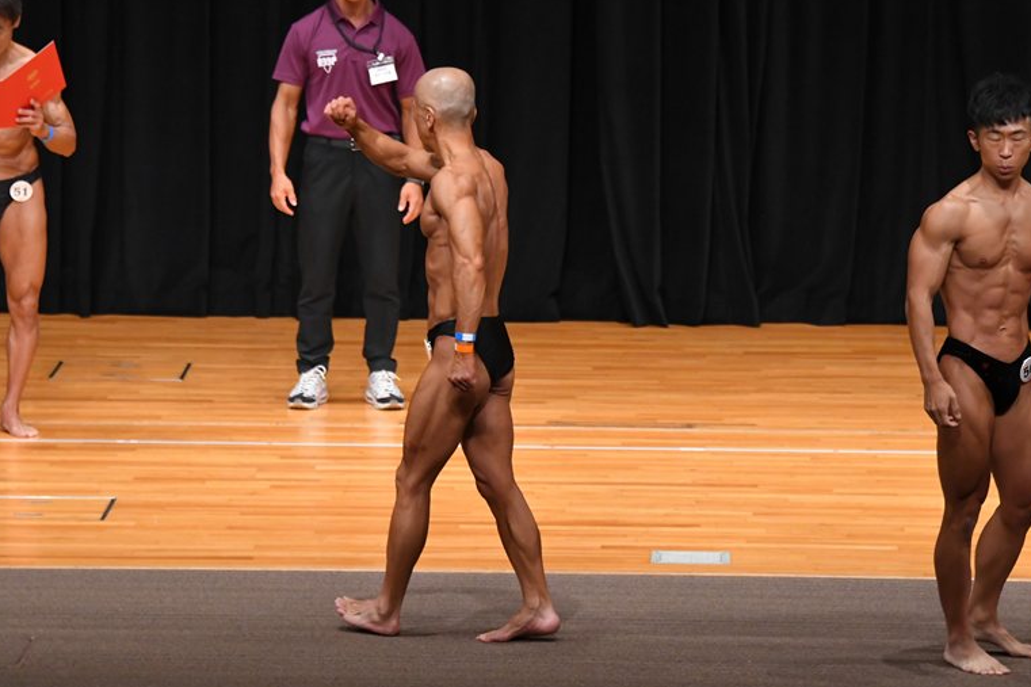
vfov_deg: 6.0
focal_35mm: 229
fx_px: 6556
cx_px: 513
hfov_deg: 9.0
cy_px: 341
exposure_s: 1/400
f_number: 5.6
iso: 4000
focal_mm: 150
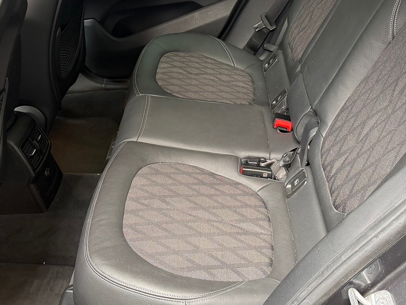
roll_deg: +2.0
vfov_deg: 29.4
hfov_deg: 38.7
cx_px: 160
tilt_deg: -26.7
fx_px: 575
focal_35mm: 49
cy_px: 93
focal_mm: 6.76
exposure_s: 1/109
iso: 200
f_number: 1.78
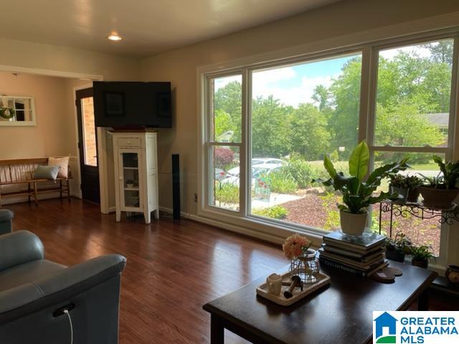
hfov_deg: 67.3
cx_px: 230
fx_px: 345
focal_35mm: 26
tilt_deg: -4.3
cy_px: 172
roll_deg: +0.9
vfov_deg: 53.1
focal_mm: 4.2
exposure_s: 1/237
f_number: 1.6
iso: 32
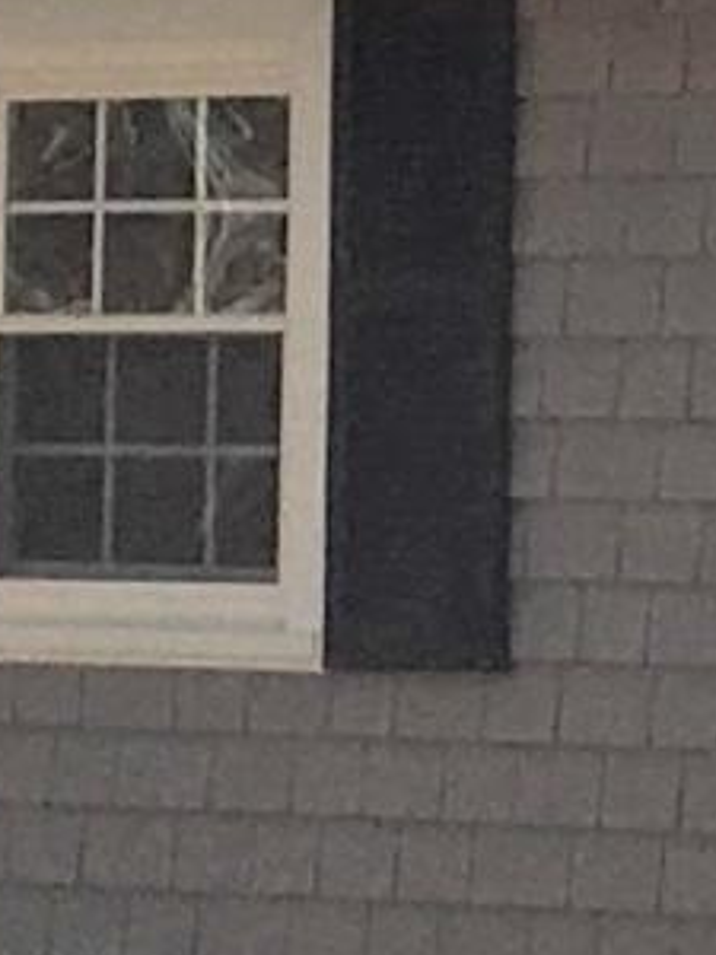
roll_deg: +1.8
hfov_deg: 5.1
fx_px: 7998
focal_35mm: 290
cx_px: 1263
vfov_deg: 6.8
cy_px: -279
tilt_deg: +4.4
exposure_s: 1/2024
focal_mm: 4.15
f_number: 2.2
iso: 25
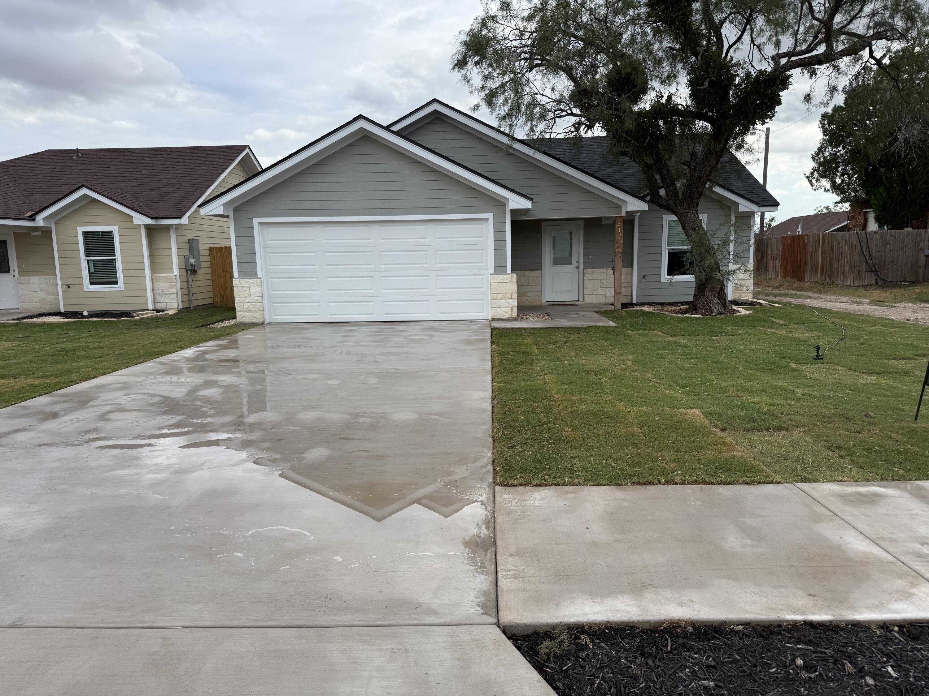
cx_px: 464
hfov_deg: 71.6
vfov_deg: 56.8
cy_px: 348
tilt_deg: -9.0
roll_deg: +0.6
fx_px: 644
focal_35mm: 24
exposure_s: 1/3145
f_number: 1.78
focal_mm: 6.76
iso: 80
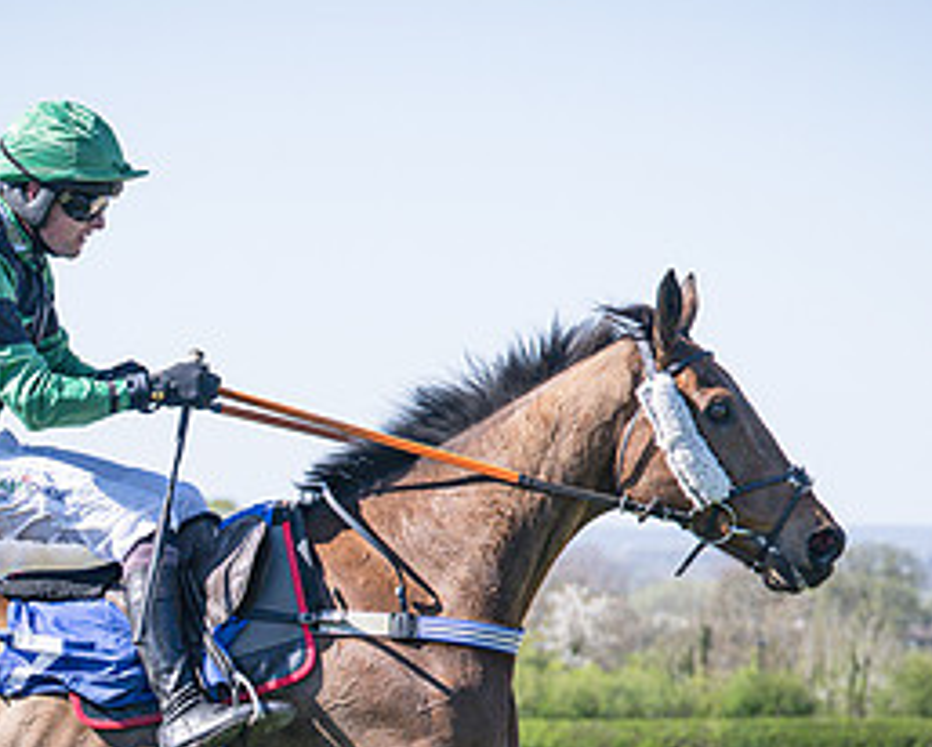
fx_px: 6432
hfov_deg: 8.3
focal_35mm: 233
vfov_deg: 6.6
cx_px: 294
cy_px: 767
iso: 220
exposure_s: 1/2000
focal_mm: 74
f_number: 4
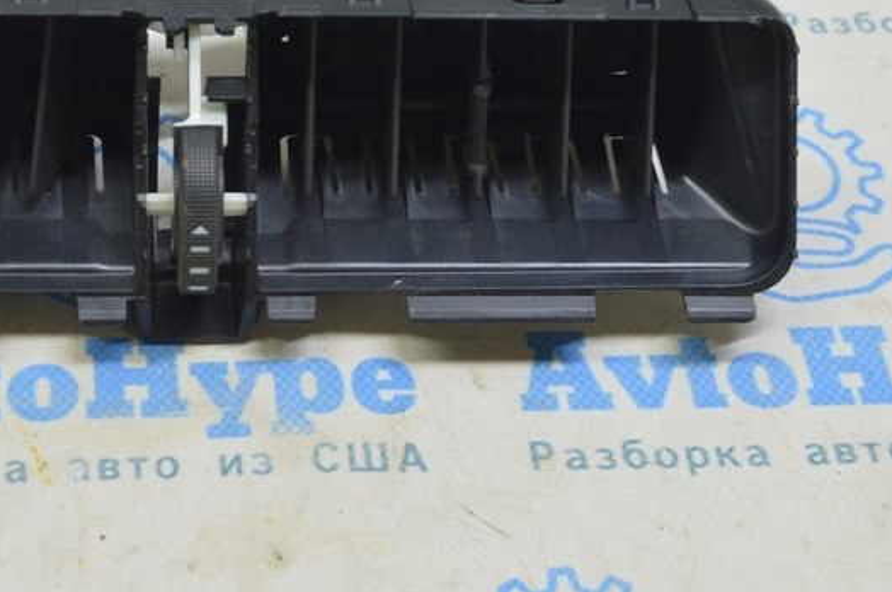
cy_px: 154
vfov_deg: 15.4
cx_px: 187
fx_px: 2178
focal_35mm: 88
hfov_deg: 22.8
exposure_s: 1/20
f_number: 5.6
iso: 400
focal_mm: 30
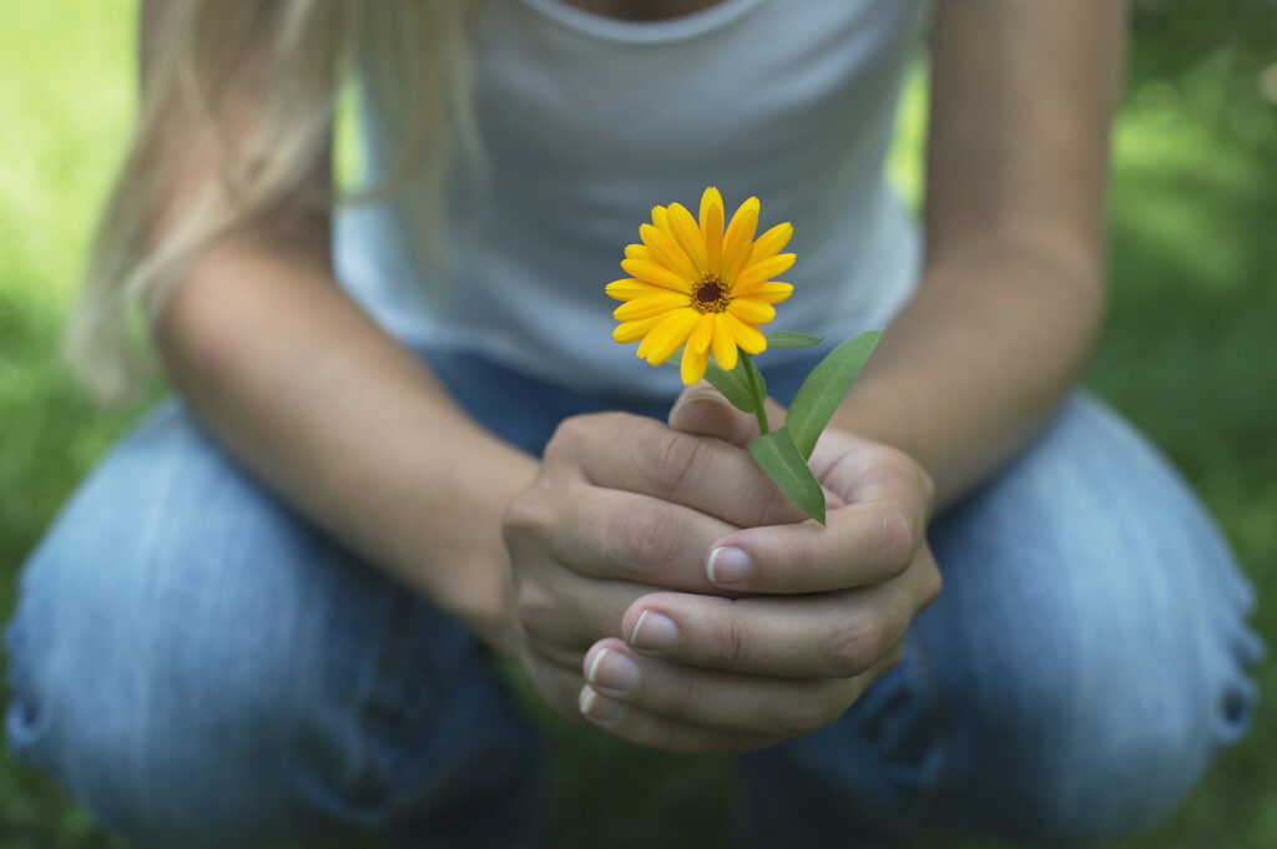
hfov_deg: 39.6
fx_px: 1772
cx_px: 638
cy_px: 424
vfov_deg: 26.9
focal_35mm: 50
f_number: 5
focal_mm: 50
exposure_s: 1/320
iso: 200
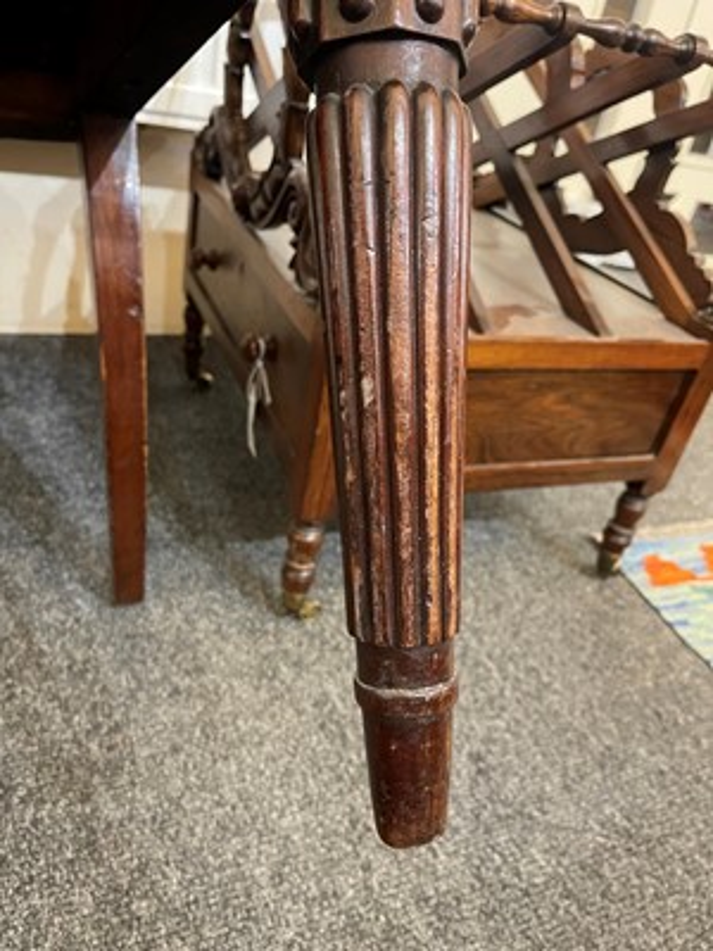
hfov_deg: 54.9
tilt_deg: -33.0
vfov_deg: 69.4
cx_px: 356
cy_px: 476
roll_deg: -14.3
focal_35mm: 25
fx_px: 687
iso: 500
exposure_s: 1/33
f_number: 1.6
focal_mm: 5.1
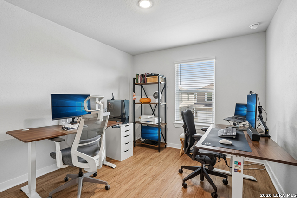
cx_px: 148
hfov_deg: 96.7
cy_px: 99
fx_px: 132
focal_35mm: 16
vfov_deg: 73.8
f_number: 9
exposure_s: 1/20
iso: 400
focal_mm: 16
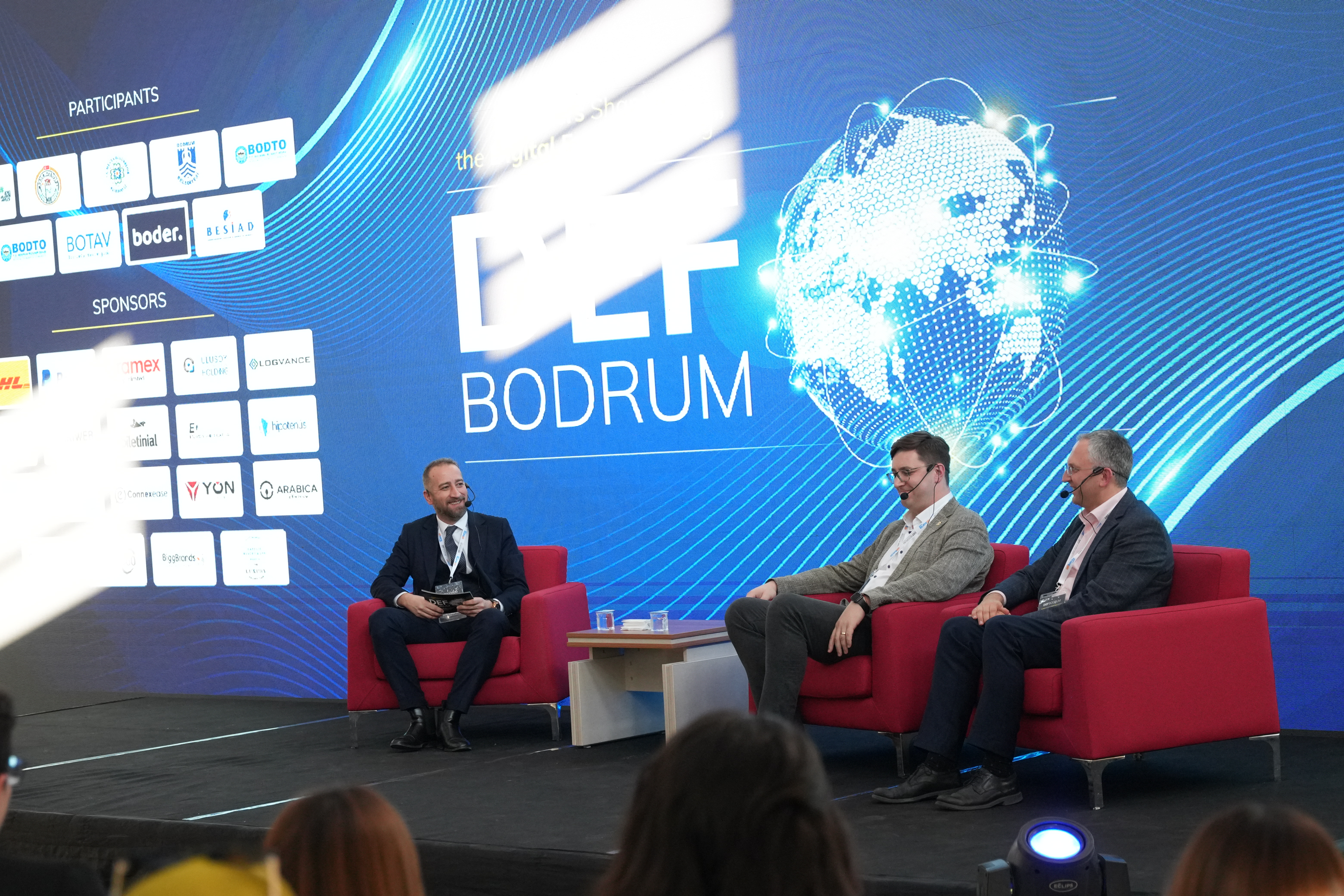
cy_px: 448
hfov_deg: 26.7
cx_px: 672
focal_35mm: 76
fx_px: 2837
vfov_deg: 17.9
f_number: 3.2
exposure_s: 1/500
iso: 2000
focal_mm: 50.7
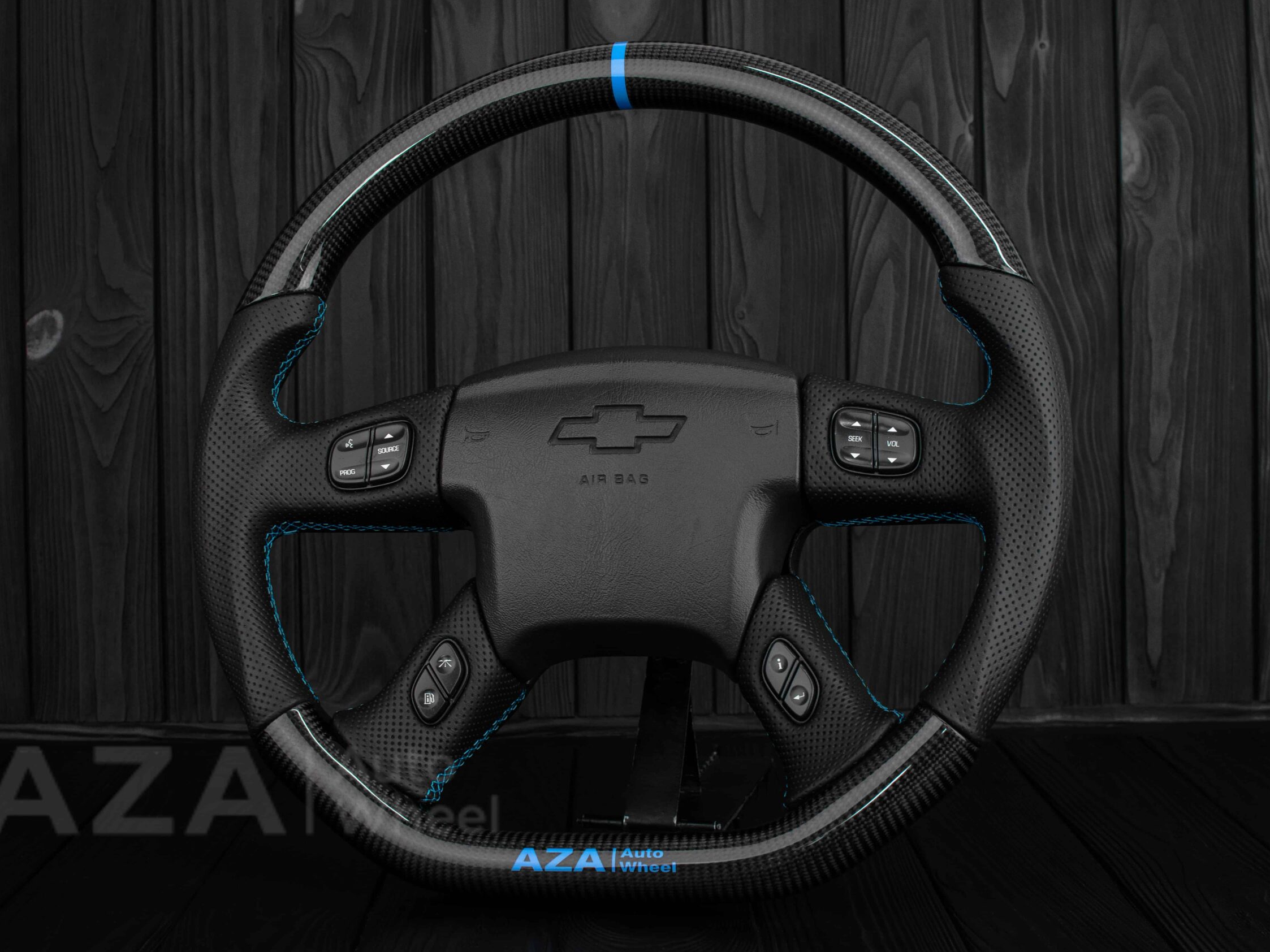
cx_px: 616
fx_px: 2111
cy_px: 471
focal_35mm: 58
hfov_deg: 33.5
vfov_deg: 25.4
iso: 500
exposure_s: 1/125
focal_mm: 35
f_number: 6.3
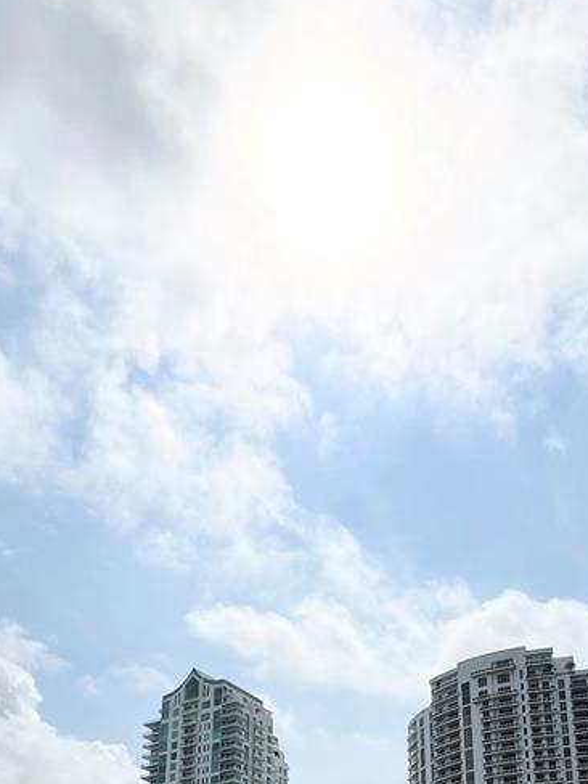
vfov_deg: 45.9
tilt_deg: +15.9
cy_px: 815
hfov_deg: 43.9
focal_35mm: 32
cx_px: 357
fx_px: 725
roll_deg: +0.8
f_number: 1.8
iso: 25
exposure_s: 1/6494
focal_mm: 1.57
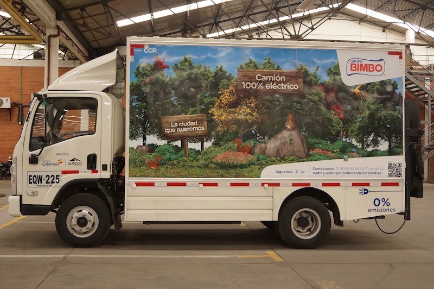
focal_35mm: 39
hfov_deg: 49.6
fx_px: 470
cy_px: 144
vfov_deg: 34.2
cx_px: 217
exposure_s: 1/80
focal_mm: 26
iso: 800
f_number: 4.5
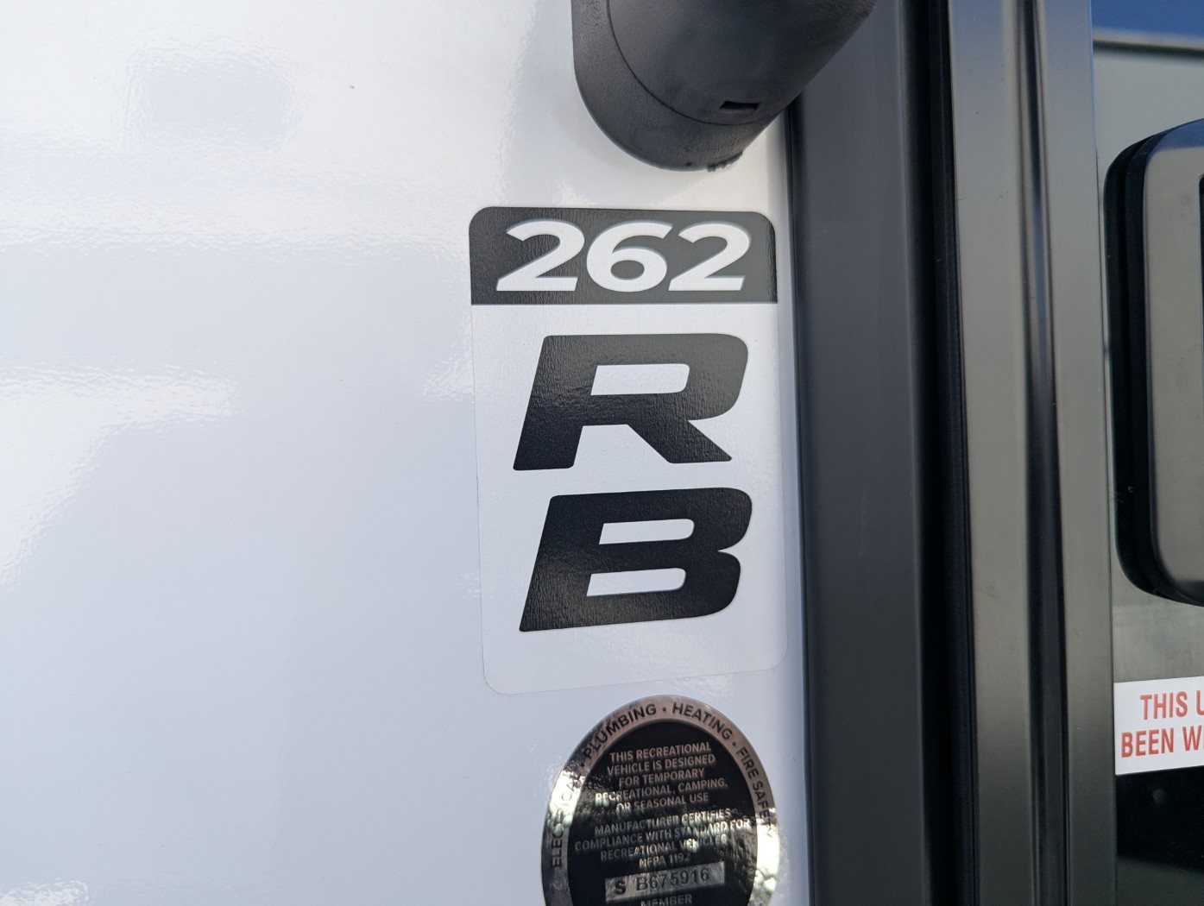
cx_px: 602
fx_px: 836
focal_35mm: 24
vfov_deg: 56.9
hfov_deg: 71.5
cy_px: 453
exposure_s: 1/605
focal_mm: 6.81
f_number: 1.85
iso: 54
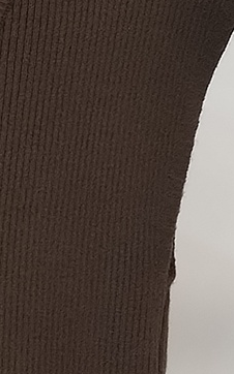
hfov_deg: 6.3
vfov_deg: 10.0
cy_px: 533
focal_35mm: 204
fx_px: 2083
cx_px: -212
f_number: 1.8
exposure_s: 1/60
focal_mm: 4.75
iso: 412
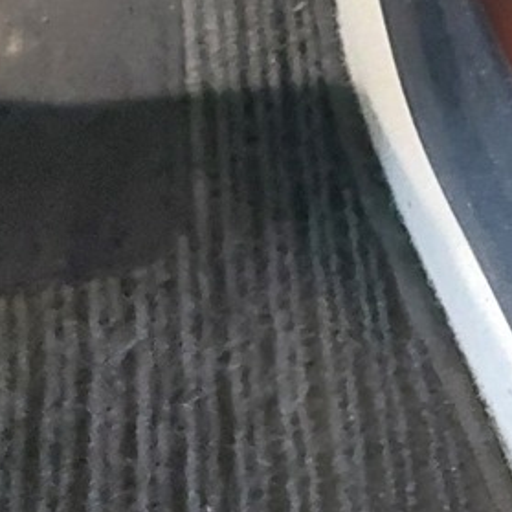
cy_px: -345
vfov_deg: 13.9
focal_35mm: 114
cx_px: 969
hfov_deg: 13.5
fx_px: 1908
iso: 640
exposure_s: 1/24
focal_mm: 5.23
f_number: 1.8
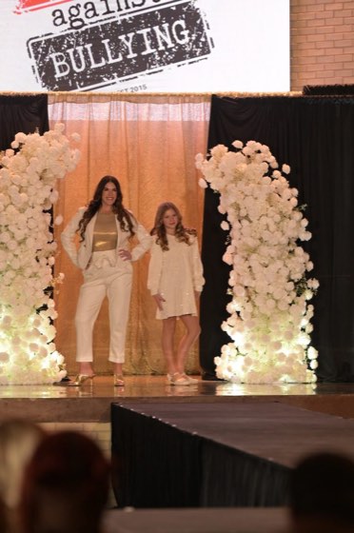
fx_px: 2735
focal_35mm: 185
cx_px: 177
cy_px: 266
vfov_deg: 11.1
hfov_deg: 7.4
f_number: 4.5
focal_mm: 185
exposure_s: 1/160
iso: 4000
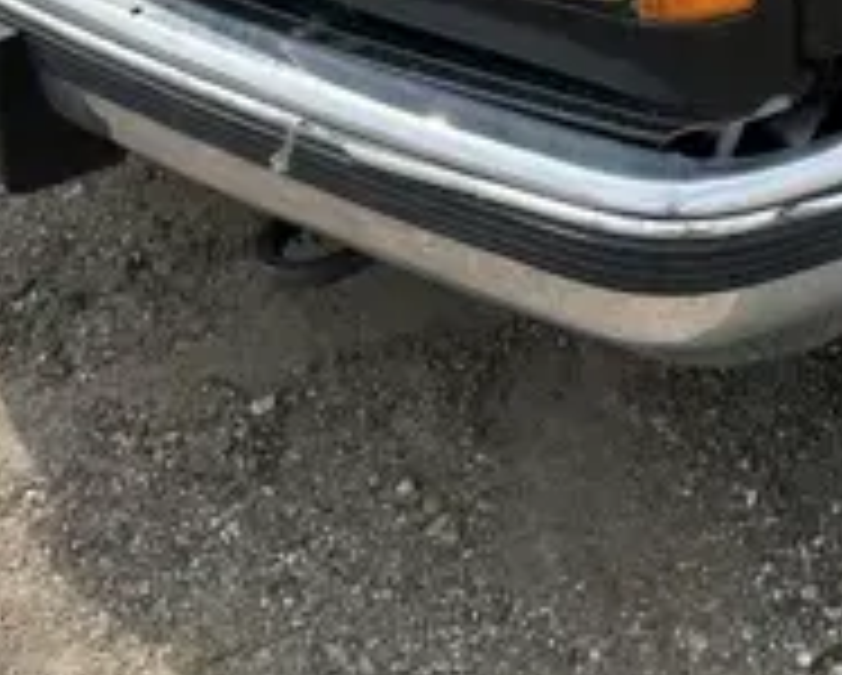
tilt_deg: -16.9
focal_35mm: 80
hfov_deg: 22.5
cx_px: 928
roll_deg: +1.5
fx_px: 1996
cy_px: -338
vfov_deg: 17.3
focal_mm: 6.86
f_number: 1.78
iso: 80
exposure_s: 1/3058
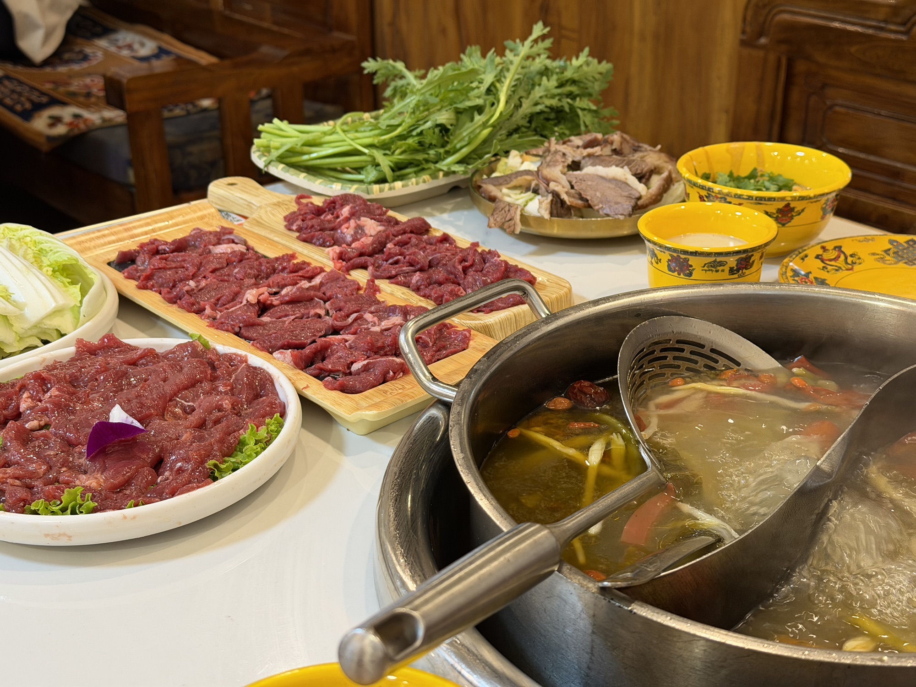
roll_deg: +1.4
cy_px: 344
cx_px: 458
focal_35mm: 48
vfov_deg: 30.3
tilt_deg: -26.4
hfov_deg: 39.7
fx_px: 1270
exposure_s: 1/50
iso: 160
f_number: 1.78
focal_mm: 6.76
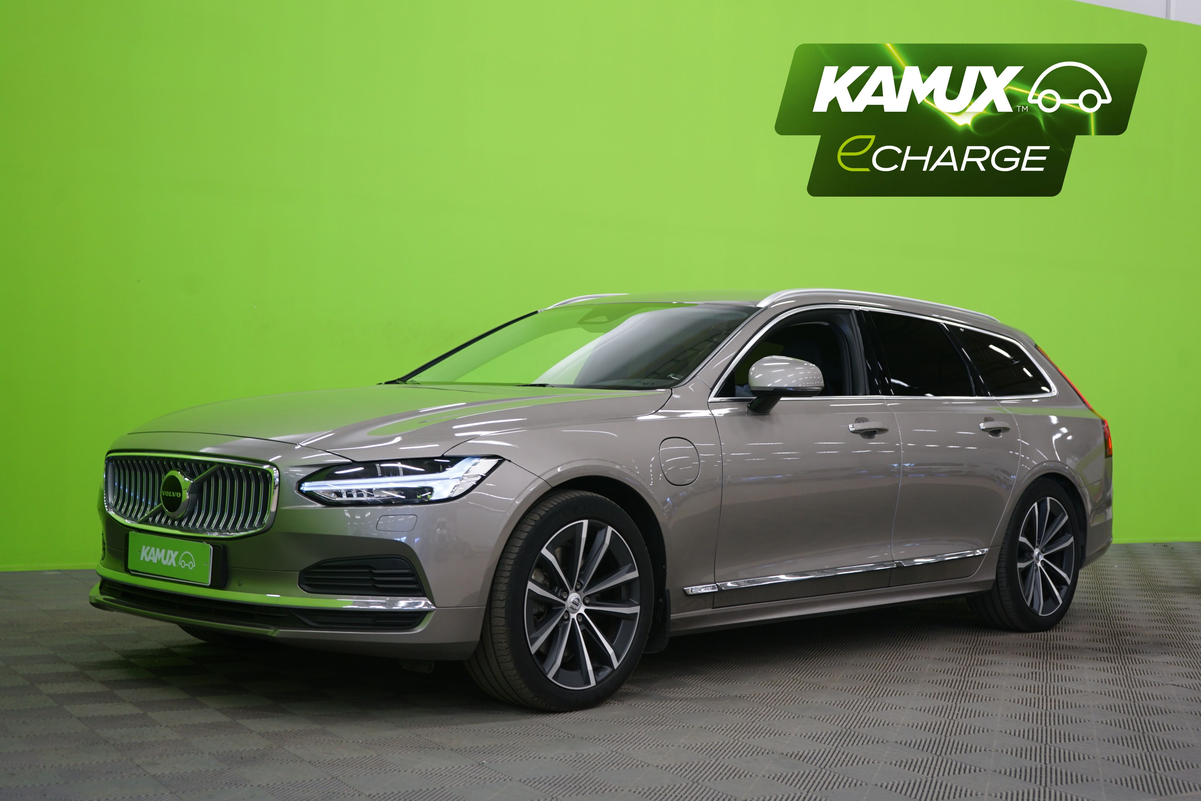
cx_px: 600
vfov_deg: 28.1
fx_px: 1601
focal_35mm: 48
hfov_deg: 41.1
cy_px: 400
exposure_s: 1/10
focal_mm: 48
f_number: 4.5
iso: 400
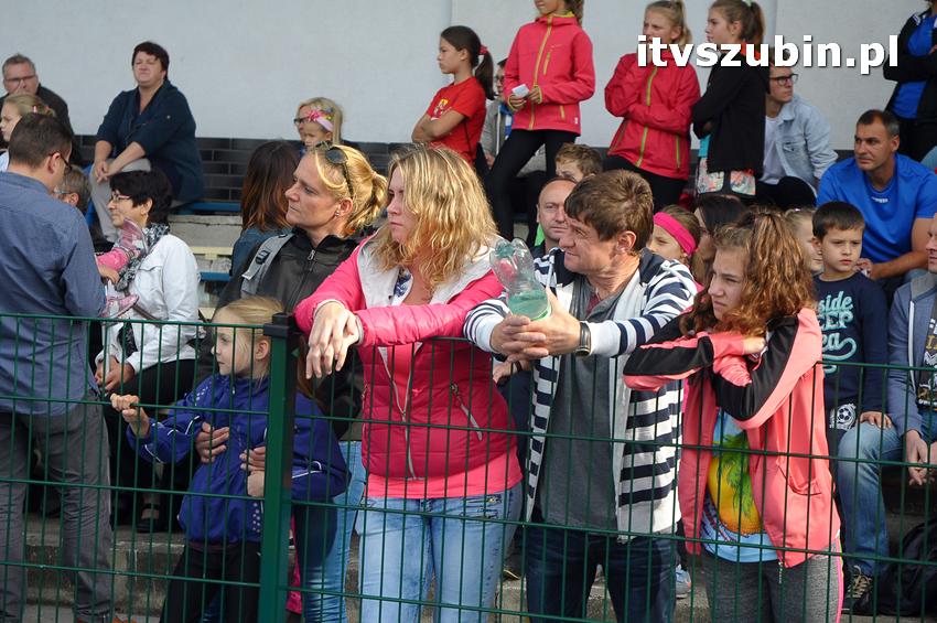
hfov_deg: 19.5
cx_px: 468
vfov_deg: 13.0
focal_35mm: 105
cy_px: 312
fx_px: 2730
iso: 640
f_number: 6.3
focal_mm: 70
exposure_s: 1/640
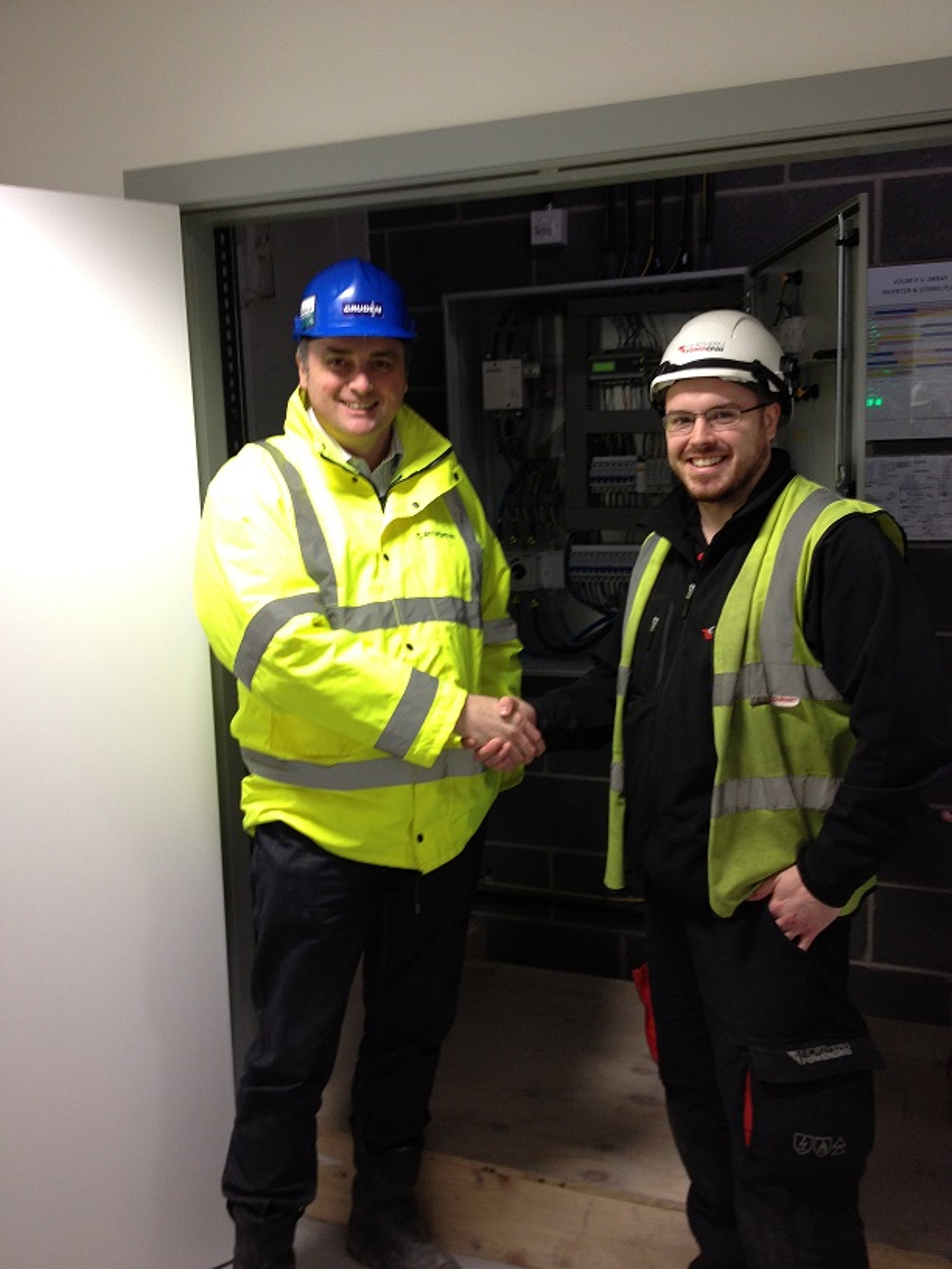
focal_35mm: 35
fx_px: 1283
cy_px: 634
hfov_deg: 40.7
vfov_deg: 52.6
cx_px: 476
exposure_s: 1/20
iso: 80
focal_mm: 4.28
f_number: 2.4
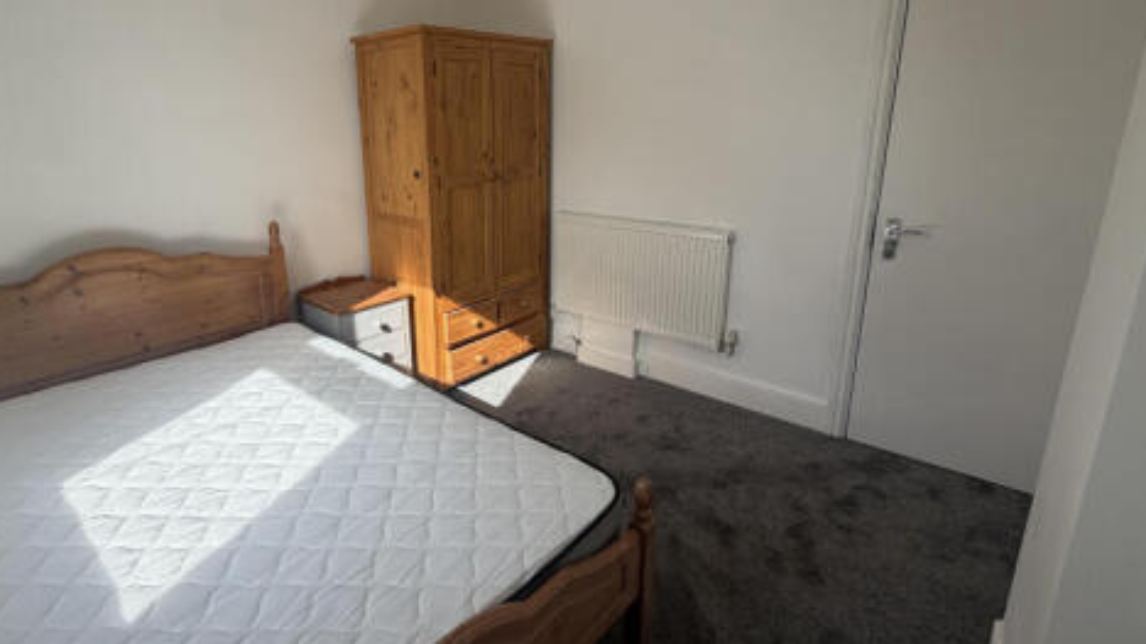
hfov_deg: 88.9
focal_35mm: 19
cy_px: 261
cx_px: 484
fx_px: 577
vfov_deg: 57.9
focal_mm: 2.22
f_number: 2.2
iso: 64
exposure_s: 1/421
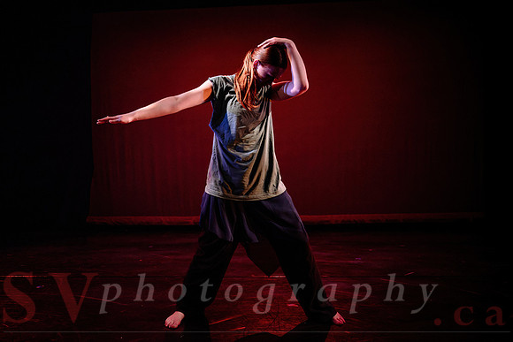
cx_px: 210
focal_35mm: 31
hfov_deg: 60.2
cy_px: 200
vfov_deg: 42.5
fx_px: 438
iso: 1600
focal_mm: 25.5
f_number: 2.8
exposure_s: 1/300
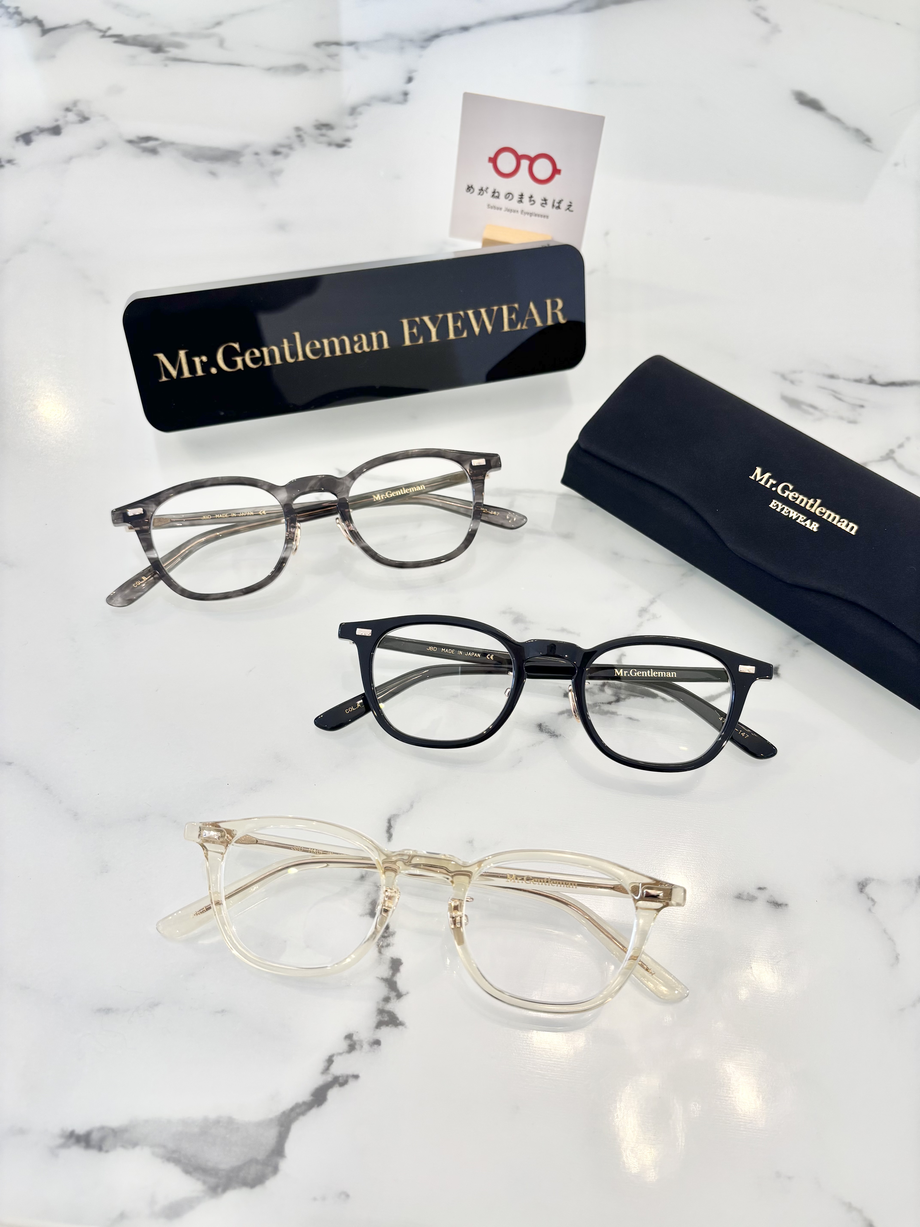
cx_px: 460
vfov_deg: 67.3
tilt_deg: -55.3
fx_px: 921
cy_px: 614
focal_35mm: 26
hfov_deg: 53.1
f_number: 1.6
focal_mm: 5.96
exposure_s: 1/120
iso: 80
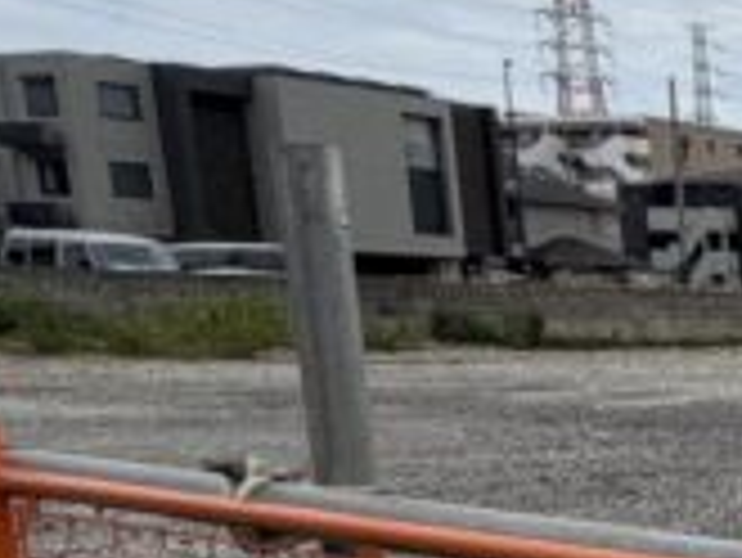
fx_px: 1416
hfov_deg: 17.6
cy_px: 605
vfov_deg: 21.2
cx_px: 1574
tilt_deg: -11.8
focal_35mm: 66
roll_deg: -1.9
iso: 20
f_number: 2.2
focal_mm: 2.22
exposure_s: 1/1017
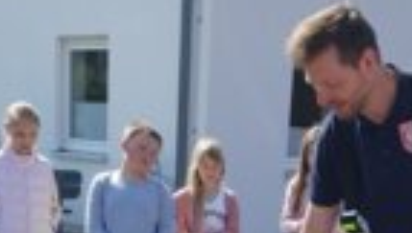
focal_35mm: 79
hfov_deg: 26.4
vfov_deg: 13.9
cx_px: 320
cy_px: 403
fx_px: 864
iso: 50
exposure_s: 1/857
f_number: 2.4
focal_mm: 4.32
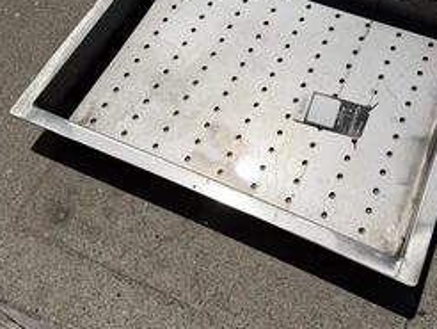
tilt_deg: -61.5
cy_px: 114
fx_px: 493
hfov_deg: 47.3
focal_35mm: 39
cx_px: 279
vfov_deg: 36.6
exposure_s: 1/55556
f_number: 1.78
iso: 100
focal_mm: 6.76
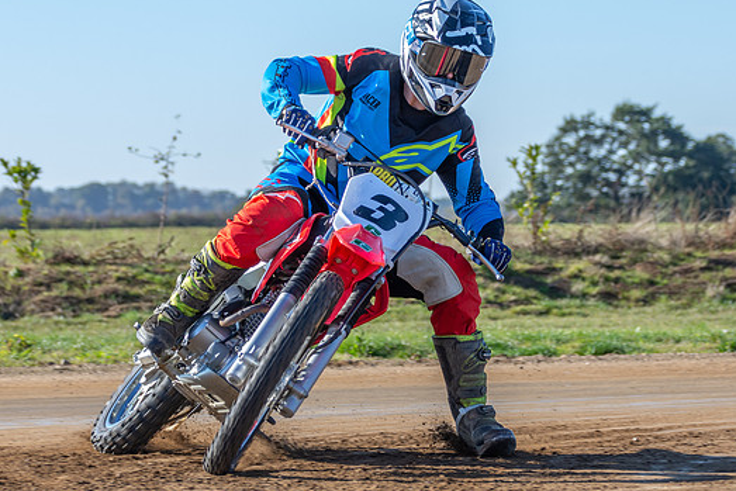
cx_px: 391
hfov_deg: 8.6
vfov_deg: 5.7
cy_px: 226
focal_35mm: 240
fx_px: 4908
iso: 200
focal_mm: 102
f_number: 8
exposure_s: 1/200
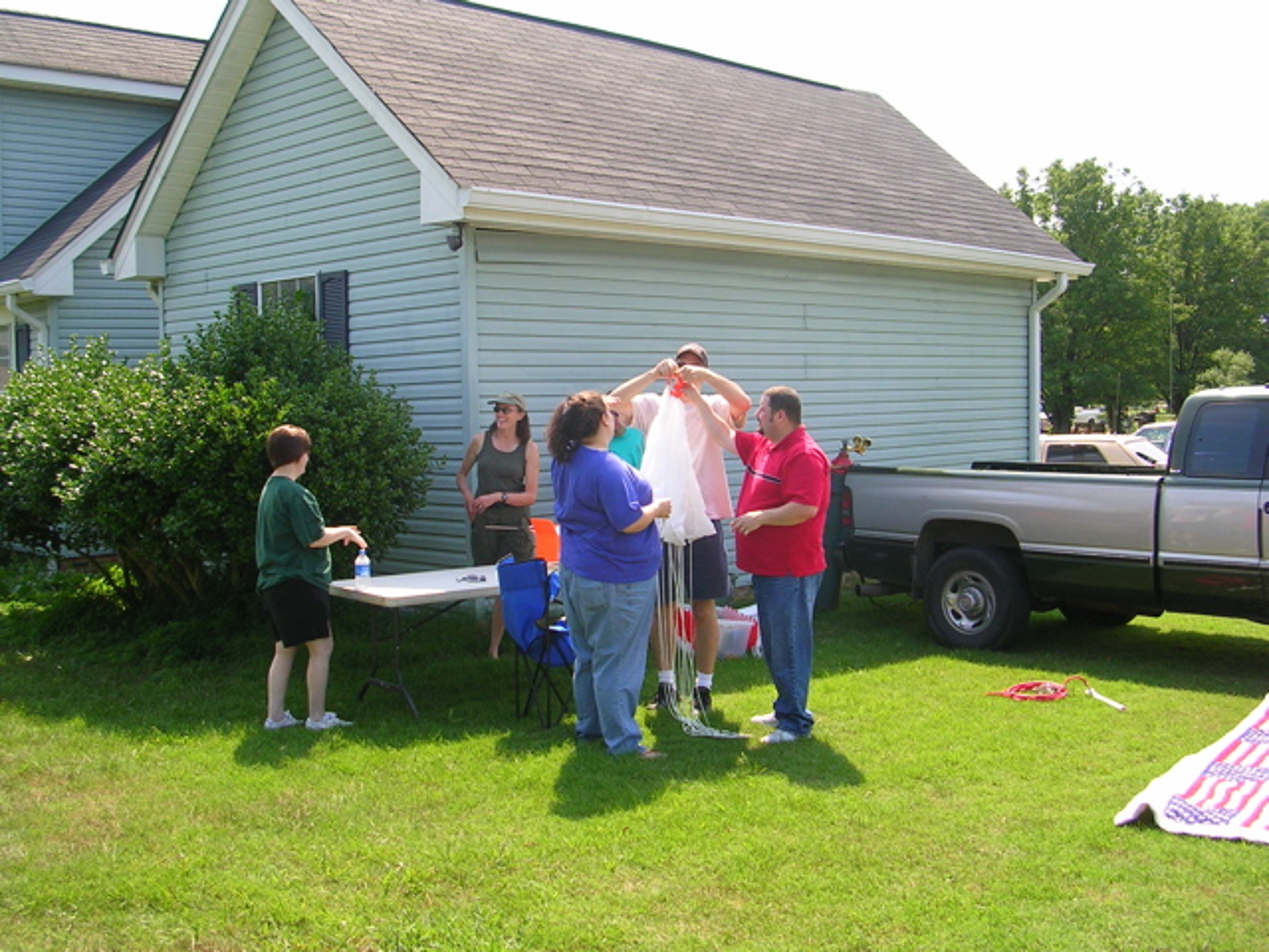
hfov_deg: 49.0
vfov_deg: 37.7
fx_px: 1393
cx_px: 634
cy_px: 476
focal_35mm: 38
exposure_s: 1/383
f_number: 2.8
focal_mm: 5.8
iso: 50
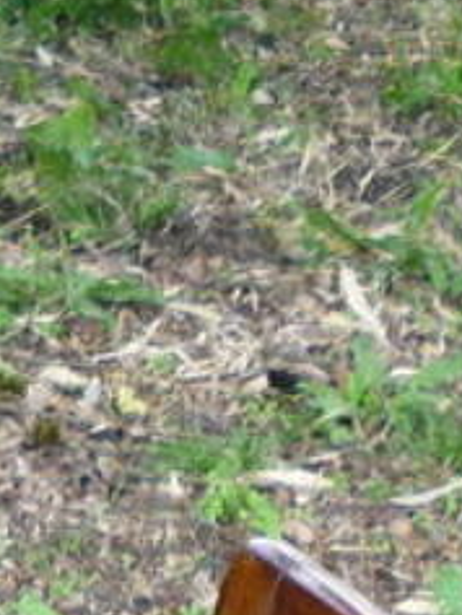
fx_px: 3005
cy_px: 1709
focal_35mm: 169
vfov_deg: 9.6
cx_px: 49
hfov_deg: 8.8
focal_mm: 5.2
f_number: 3.3
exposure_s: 1/30
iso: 100
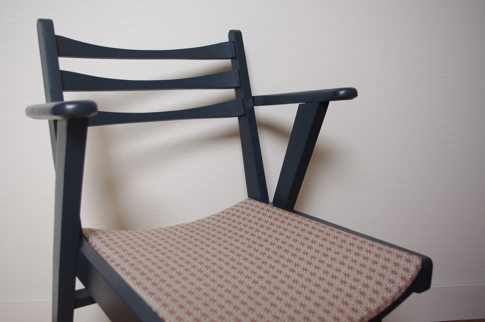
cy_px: 161
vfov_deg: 36.8
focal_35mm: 36
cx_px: 242
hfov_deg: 53.2
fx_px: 484
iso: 400
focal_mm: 24.38
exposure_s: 1/50
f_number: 4
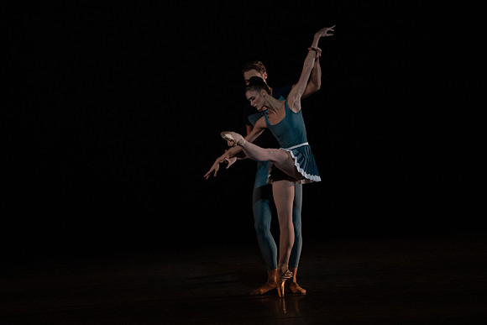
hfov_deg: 5.9
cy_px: 162
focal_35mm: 352
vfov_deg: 3.9
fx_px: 4763
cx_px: 244
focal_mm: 352
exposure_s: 1/320
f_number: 5.6
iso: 8000
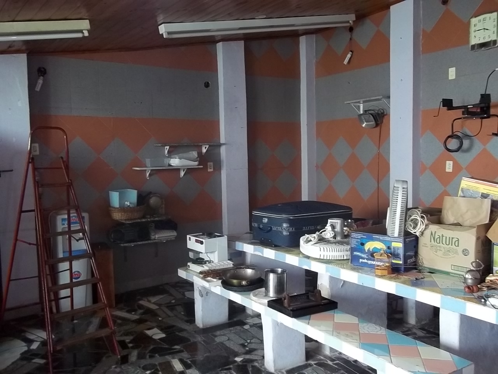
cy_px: 187
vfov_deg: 44.2
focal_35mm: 32
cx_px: 249
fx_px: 460
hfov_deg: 56.8
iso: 160
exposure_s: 1/25
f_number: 2.9
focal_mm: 5.7
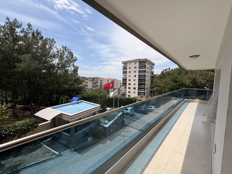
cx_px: 116
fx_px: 94
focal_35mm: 14
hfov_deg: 102.1
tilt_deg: -2.9
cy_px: 87
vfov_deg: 85.7
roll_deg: -1.3
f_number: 2.2
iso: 50
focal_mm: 2.22
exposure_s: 1/2494
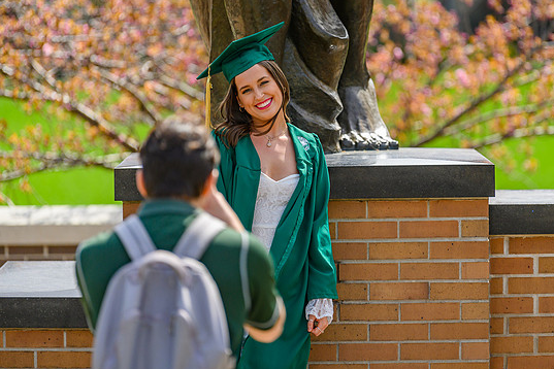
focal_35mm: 261
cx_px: 324
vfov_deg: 5.3
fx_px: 4016
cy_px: 146
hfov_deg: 7.9
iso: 400
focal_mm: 200
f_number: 2.8
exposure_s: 1/3200
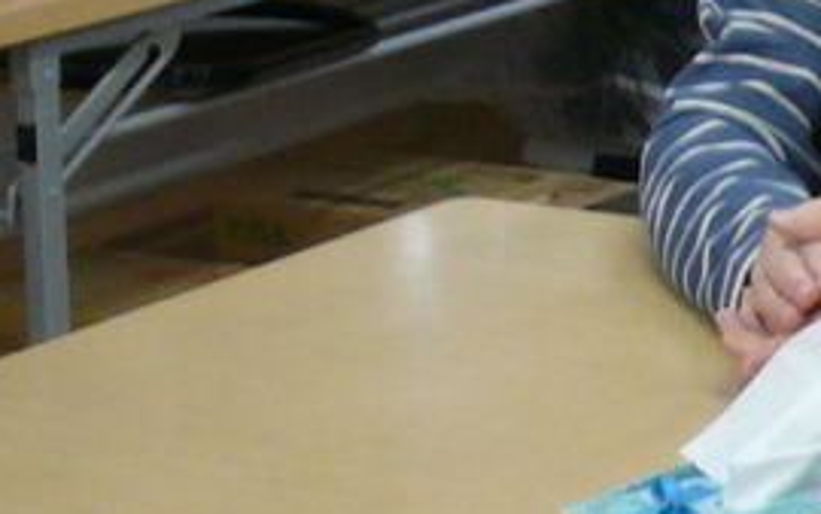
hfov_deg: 11.5
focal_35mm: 165
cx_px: 1624
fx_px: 3693
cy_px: -514
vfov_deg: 7.6
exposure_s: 1/30
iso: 100
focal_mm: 4.7
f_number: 2.8
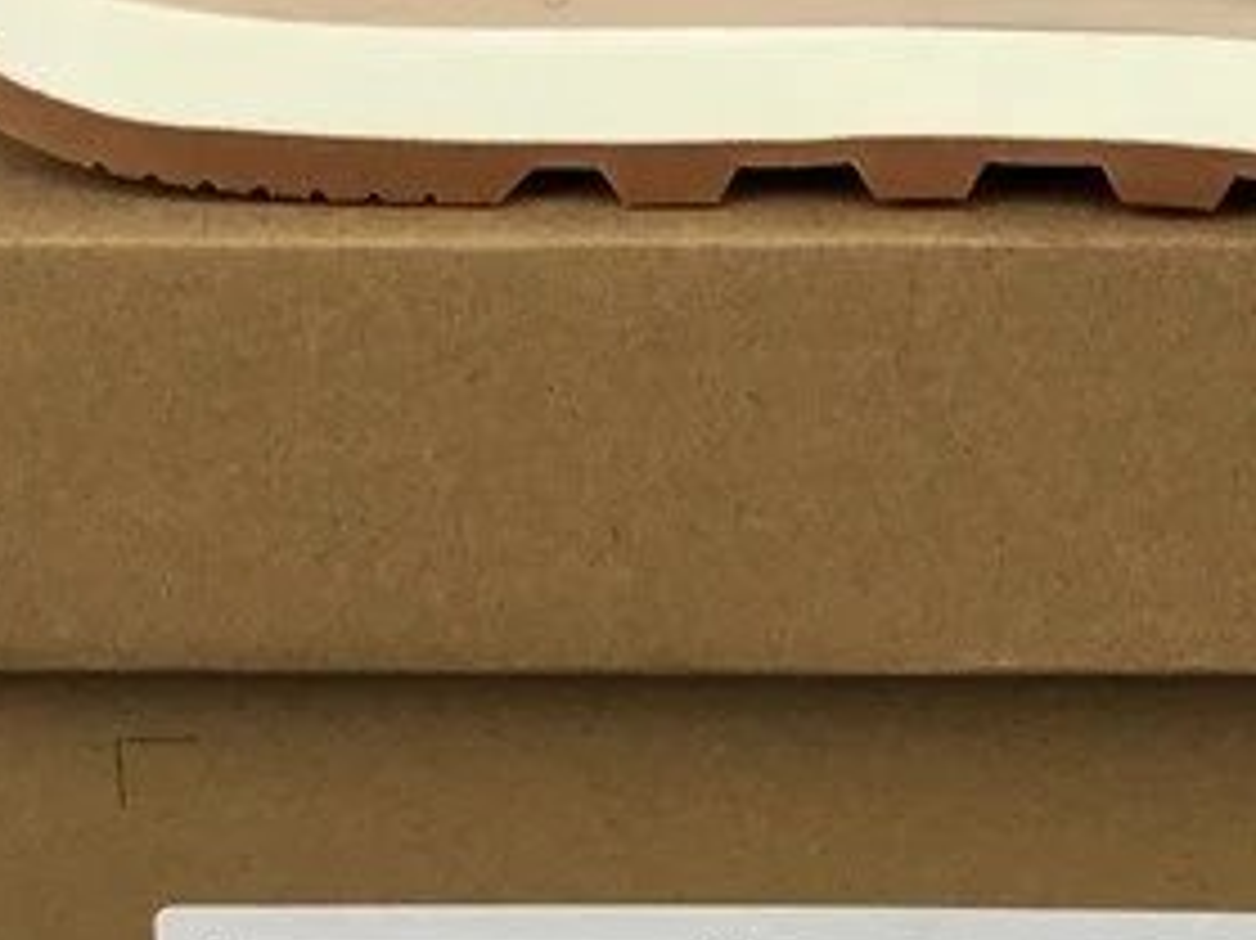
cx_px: 1274
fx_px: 3627
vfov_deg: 14.7
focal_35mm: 100
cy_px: 142
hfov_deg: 19.1
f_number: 2.4
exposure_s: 1/100
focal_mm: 3.3
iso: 40
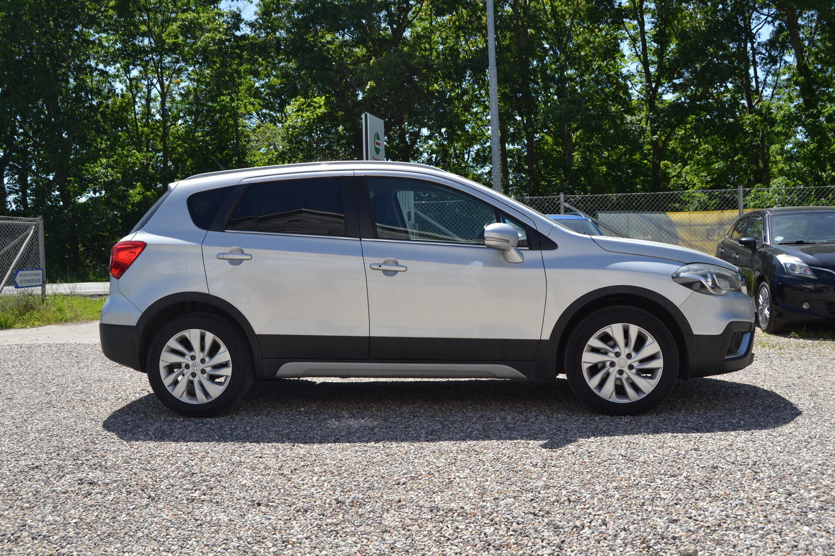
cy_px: 278
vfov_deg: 36.9
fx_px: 835
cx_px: 418
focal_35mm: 36
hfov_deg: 53.1
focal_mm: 24
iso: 100
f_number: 8
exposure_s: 1/250
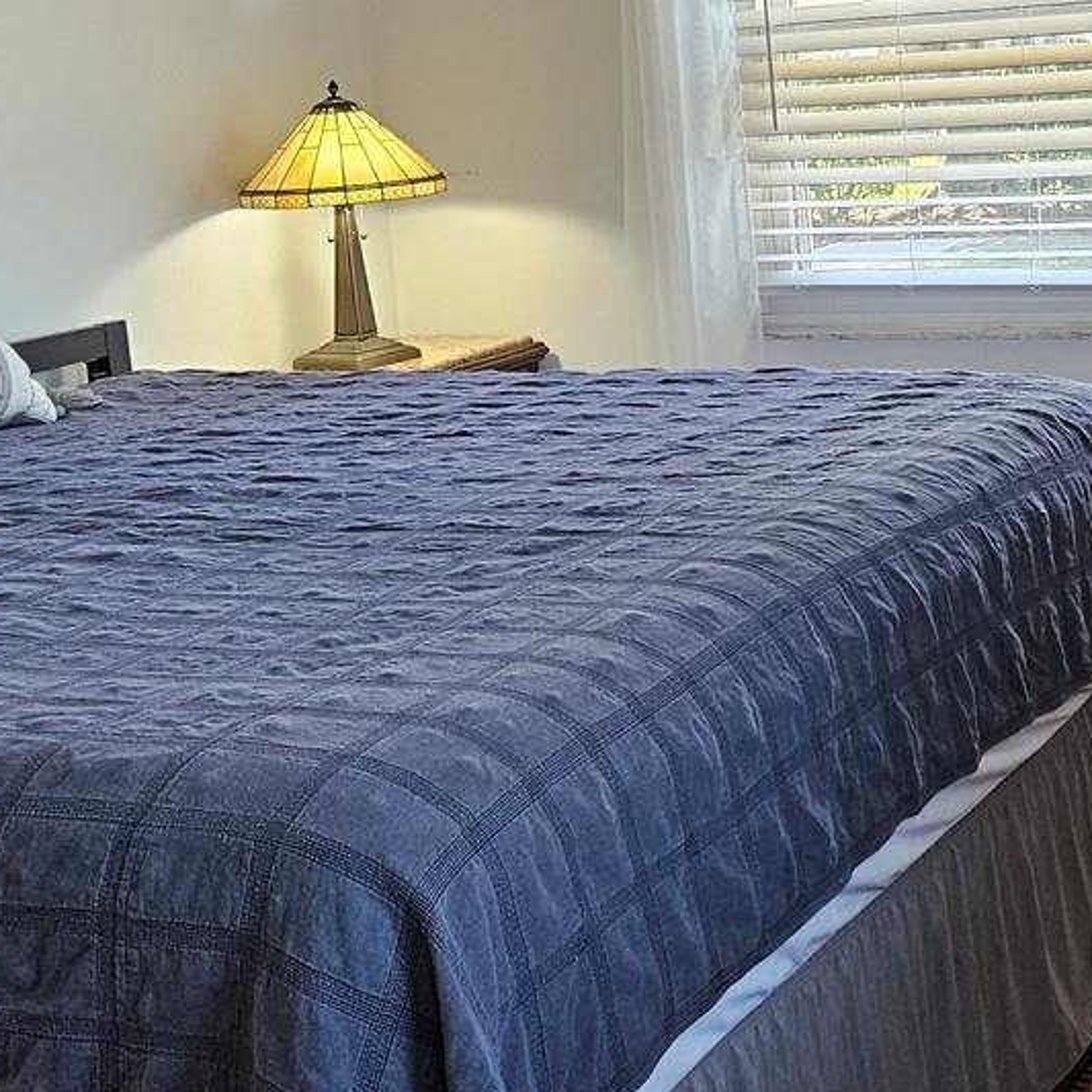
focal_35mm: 61
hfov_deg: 27.8
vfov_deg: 27.9
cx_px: 793
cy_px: 311
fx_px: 2177
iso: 200
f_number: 1.8
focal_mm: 5.4
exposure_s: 1/120
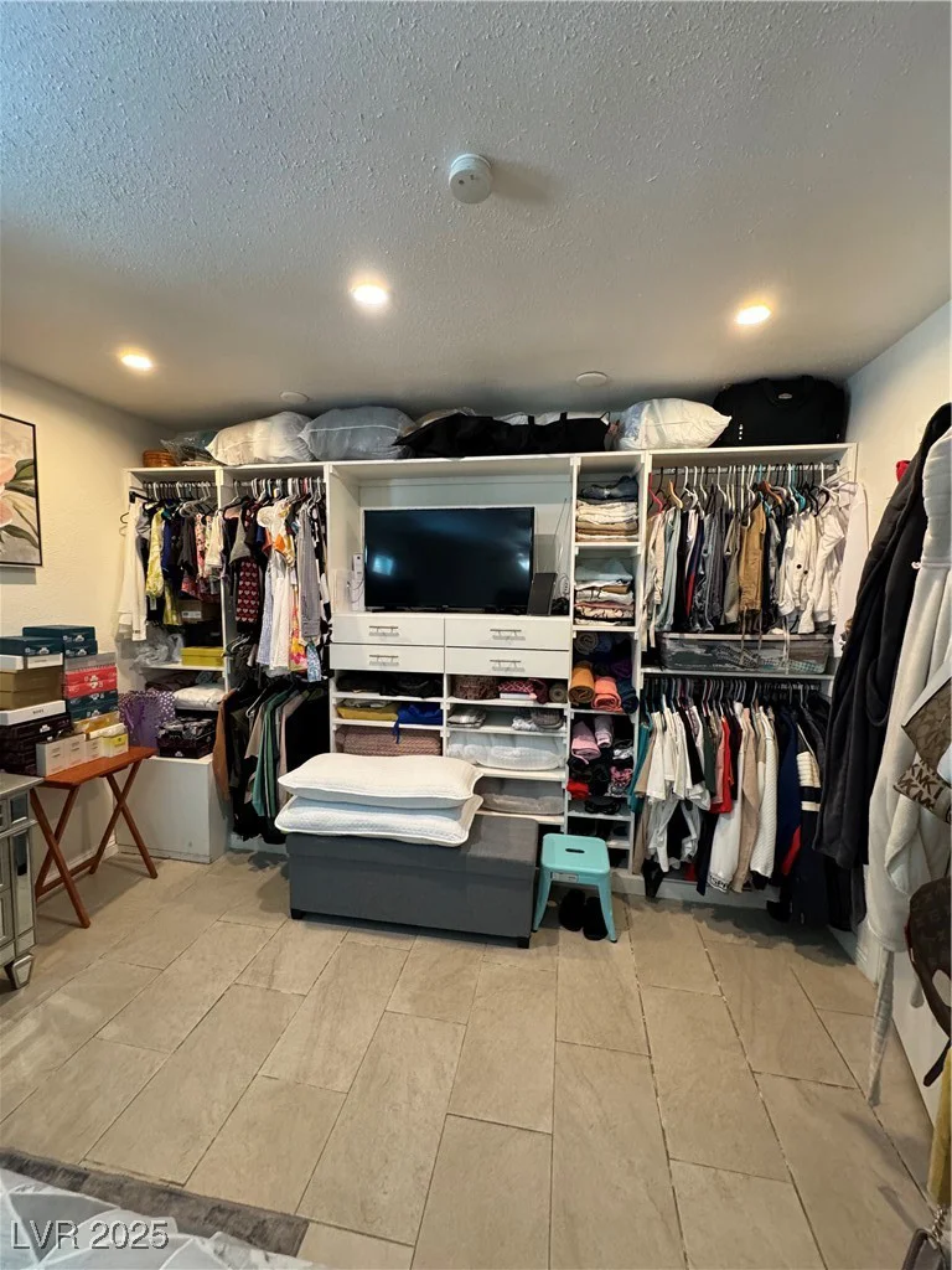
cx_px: 476
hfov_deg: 85.7
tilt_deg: -5.7
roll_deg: -1.2
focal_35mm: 14
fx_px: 513
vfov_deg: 102.1
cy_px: 635
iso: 320
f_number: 2.2
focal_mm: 2.22
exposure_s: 1/60
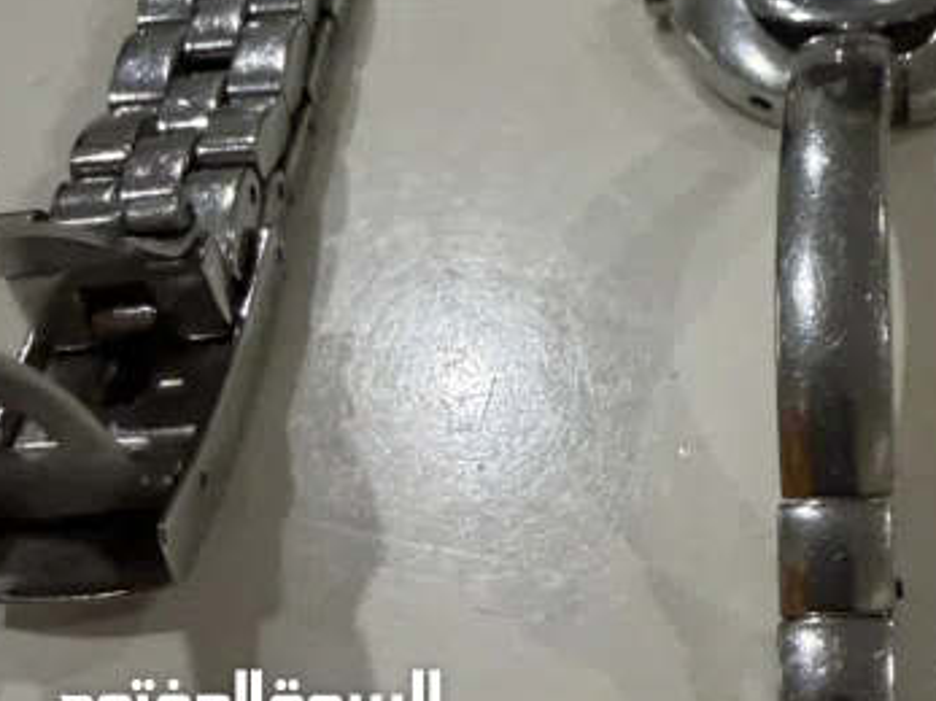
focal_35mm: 48
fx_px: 1297
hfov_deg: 37.1
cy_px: 280
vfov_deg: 30.2
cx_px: 847
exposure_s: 1/70
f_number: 2.2
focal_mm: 2.22
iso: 320
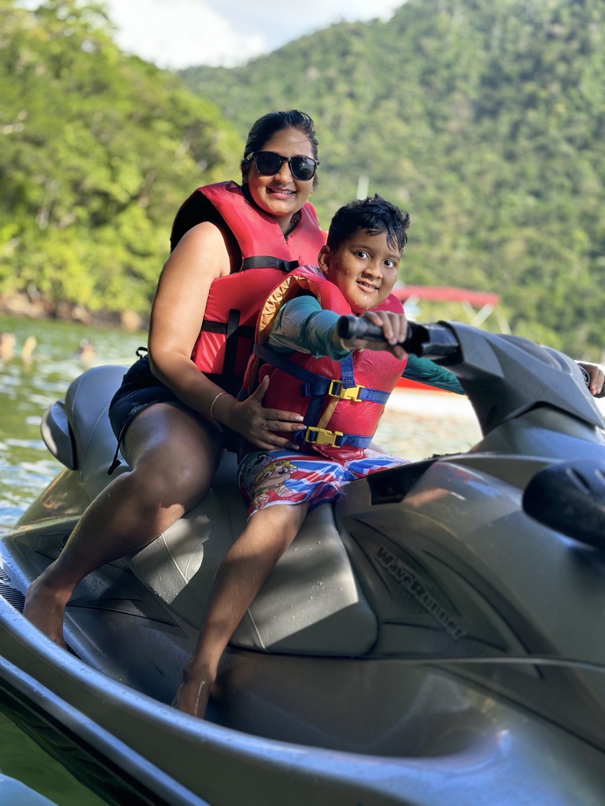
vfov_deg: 39.7
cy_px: 403
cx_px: 302
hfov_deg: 30.3
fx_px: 1119
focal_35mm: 48
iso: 80
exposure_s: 1/779
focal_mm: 6.86
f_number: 1.78
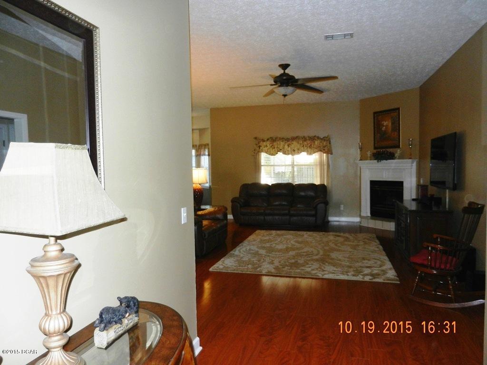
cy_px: 182
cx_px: 244
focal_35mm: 25
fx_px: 352
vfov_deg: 54.9
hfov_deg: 69.4
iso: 220
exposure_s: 1/30
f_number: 3.5
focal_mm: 4.5
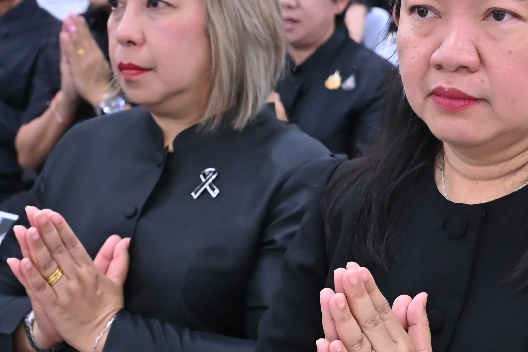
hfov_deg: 22.4
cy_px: 230
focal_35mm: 91
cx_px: 298
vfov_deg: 15.0
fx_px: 1334
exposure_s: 1/320
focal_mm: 30
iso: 3200
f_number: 4
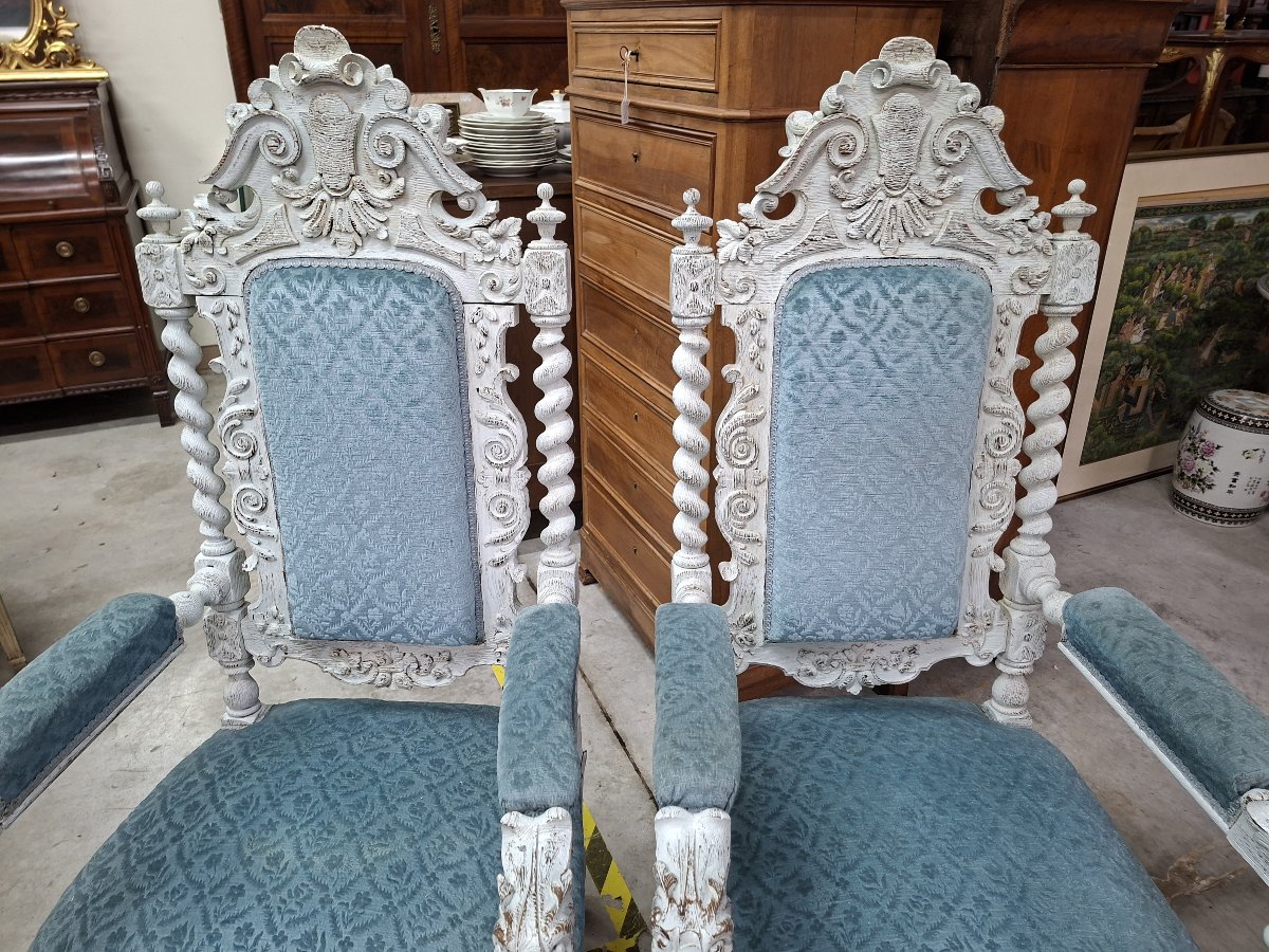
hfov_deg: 73.9
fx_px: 843
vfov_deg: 58.9
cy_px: 476
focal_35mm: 23
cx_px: 634
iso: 320
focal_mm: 5.54
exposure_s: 1/33
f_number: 1.8
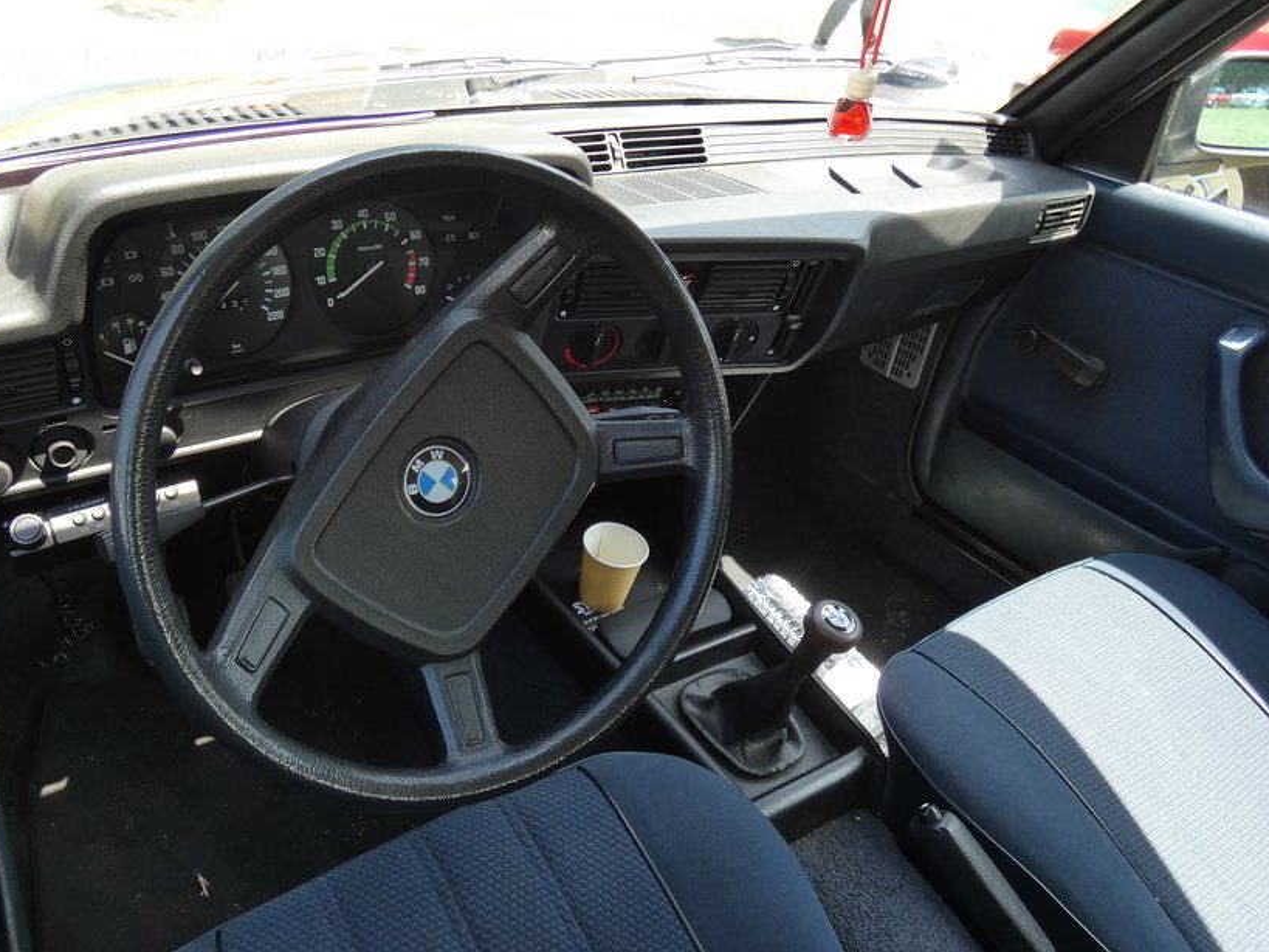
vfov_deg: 54.9
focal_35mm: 25
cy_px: 457
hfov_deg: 68.6
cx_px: 500
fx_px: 916
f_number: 2.8
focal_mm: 3.6
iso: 80
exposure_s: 1/125
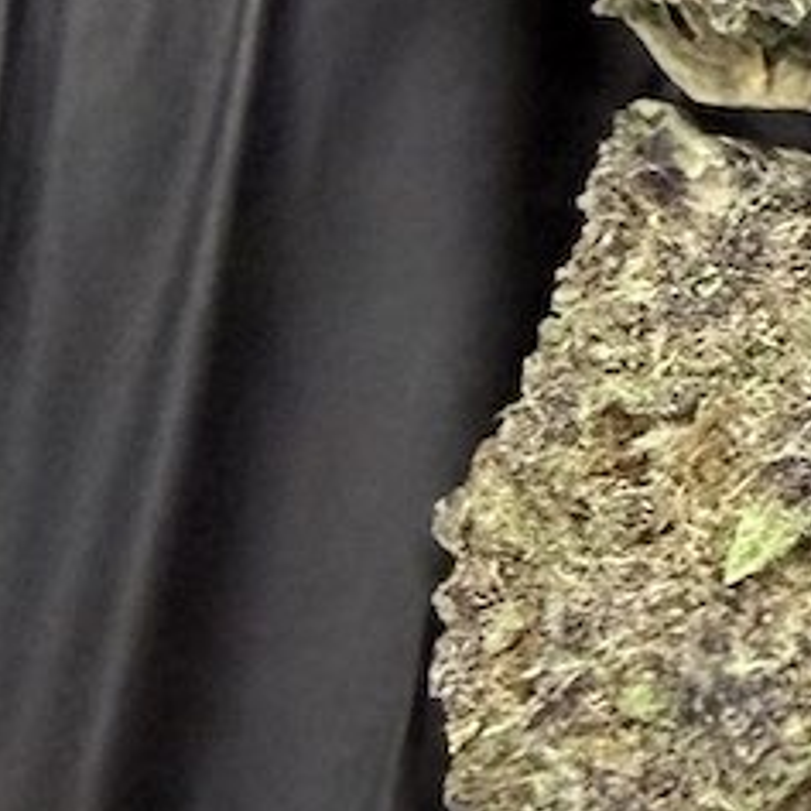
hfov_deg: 8.8
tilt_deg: -76.3
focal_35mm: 172
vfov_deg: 10.0
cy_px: -133
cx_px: 2238
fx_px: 4559
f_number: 2.2
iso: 320
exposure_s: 1/66
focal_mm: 2.22
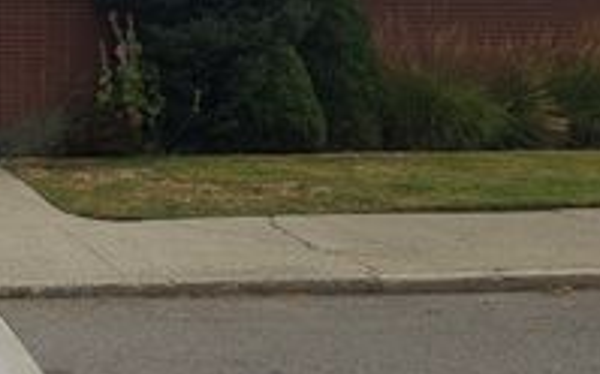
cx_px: -69
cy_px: 32
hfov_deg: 28.8
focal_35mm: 64
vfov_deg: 19.9
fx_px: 1046
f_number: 1.8
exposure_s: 1/4016
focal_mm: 5
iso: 100
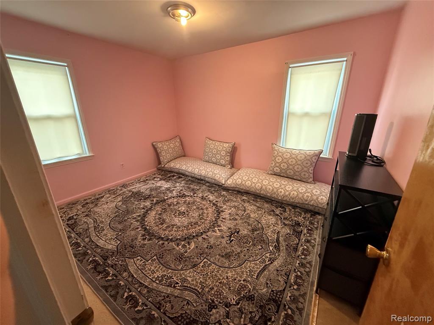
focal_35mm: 14
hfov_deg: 102.1
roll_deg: +0.3
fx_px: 176
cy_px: 162
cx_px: 217
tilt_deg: -17.8
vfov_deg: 85.7
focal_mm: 2.22
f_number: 2.2
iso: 640
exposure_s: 1/60
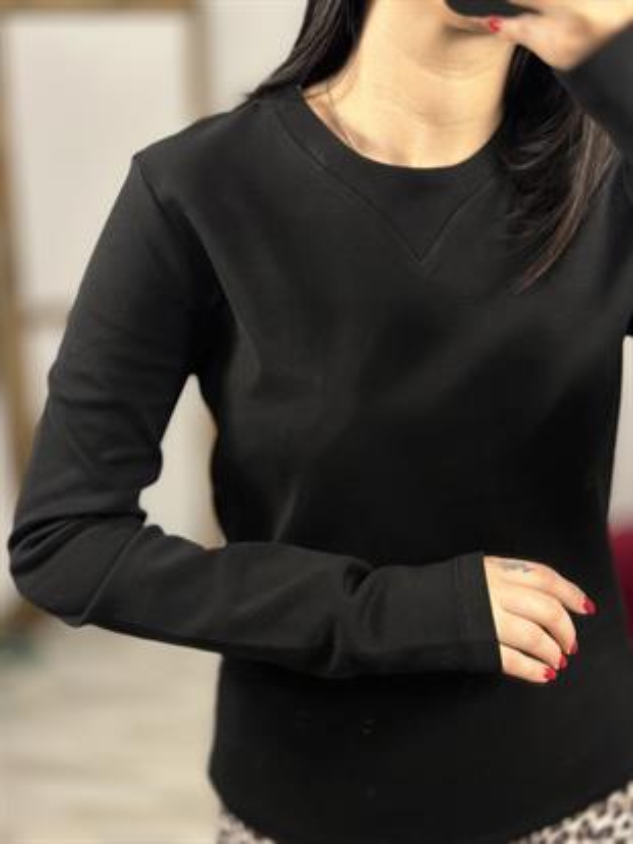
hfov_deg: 30.3
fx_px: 1170
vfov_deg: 39.6
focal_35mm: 48
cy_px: 422
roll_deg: +4.0
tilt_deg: -38.7
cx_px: 316
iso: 160
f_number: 1.78
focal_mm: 6.86
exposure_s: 1/100
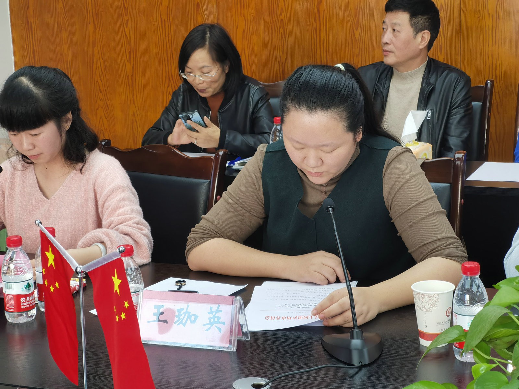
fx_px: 1214
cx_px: 260
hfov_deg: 24.1
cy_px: 194
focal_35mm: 81
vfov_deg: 18.2
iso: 100
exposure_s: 1/50
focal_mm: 7.48
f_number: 2.4
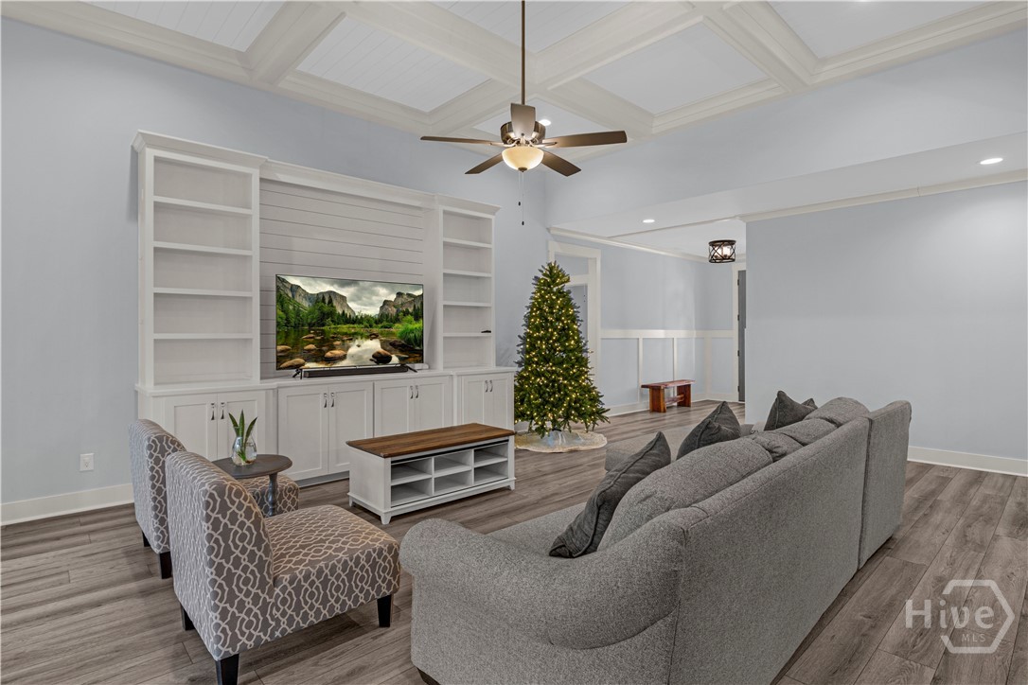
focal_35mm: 16
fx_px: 471
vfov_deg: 72.1
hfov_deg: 95.0
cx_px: 514
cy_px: 342
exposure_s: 1/1.67
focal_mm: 11
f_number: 7.1
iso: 100
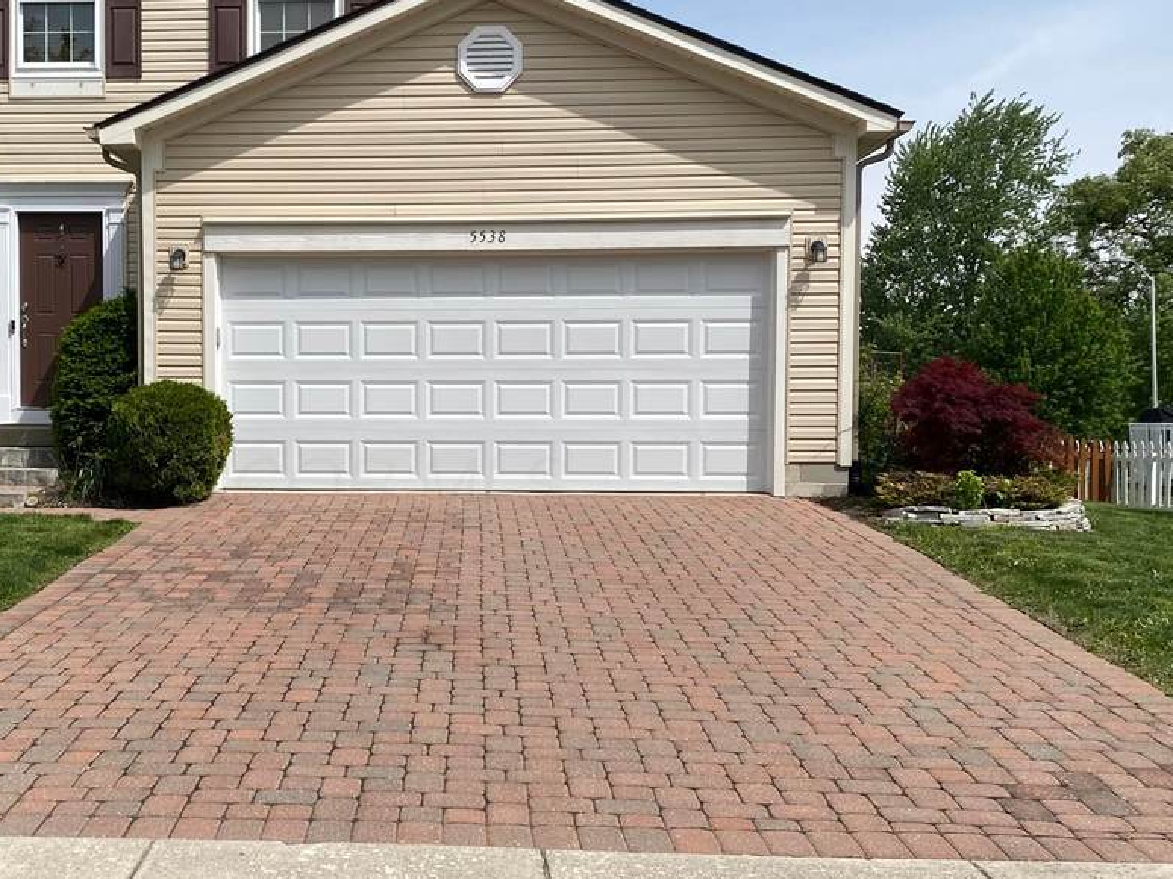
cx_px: 373
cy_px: 483
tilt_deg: -2.2
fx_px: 1457
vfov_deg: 33.6
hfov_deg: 43.1
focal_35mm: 43
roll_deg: +0.0
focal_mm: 4.25
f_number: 1.8
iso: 32
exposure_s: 1/4808
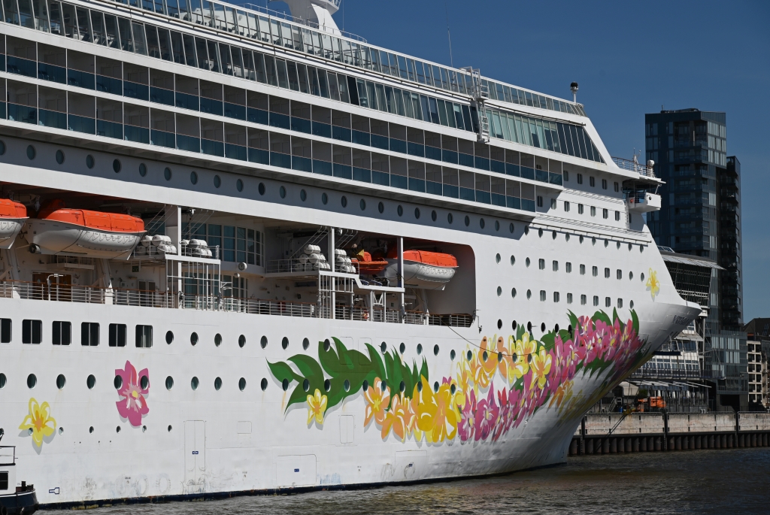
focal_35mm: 98
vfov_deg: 14.0
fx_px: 2098
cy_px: 258
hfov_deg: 20.8
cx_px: 385
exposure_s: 1/1000
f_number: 8
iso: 100
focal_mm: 98
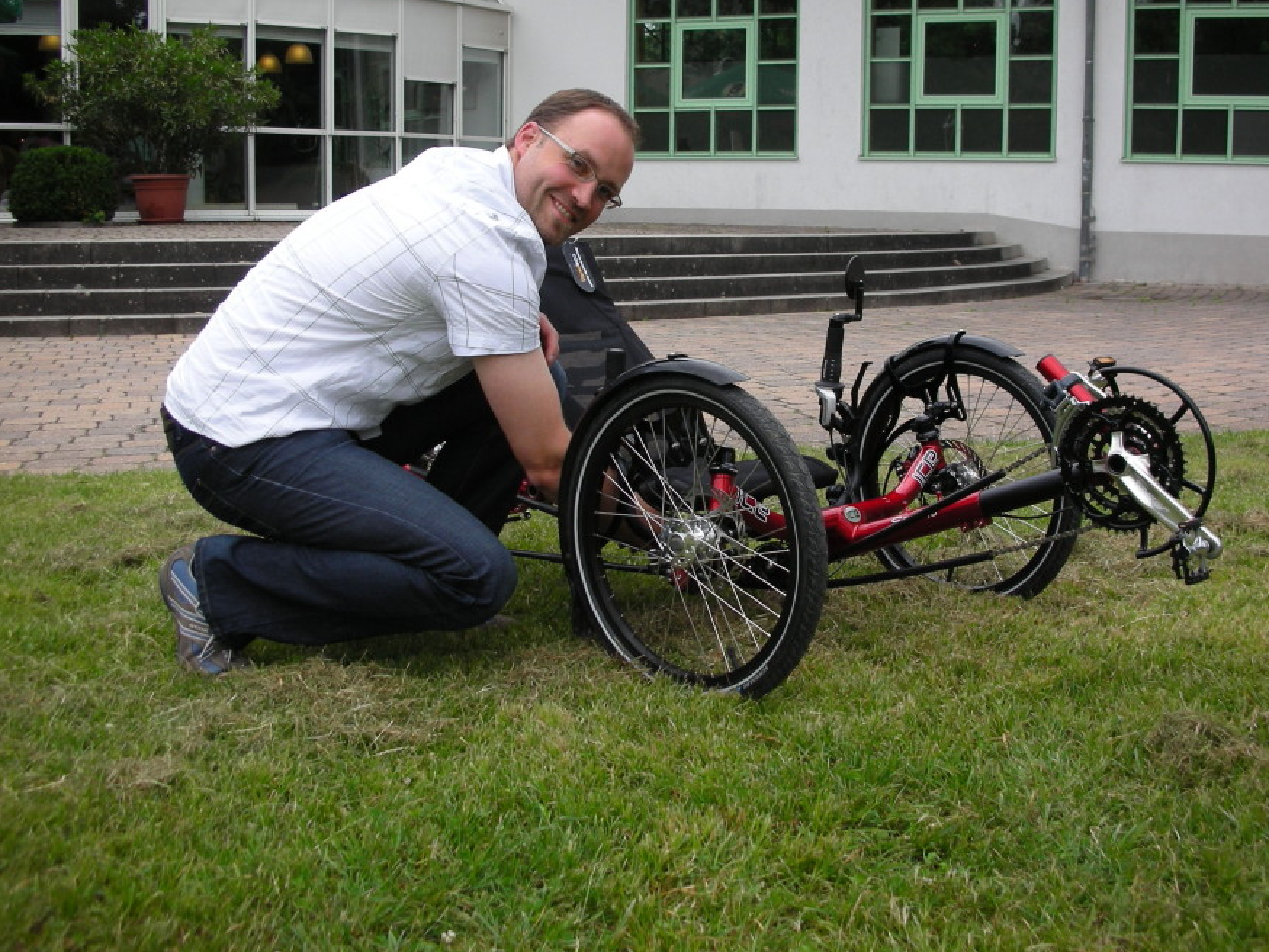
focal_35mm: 41
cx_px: 666
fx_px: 1503
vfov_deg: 35.1
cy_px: 401
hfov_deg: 45.7
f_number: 3
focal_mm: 5.8
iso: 50
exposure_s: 1/326
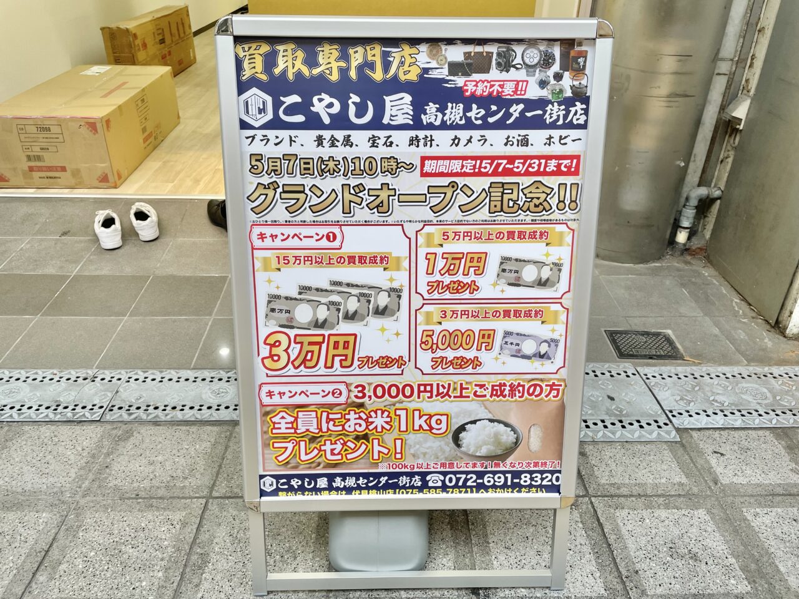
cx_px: 400
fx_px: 600
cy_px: 300
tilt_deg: -31.0
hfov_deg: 67.3
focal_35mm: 26
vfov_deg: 53.1
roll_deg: -0.1
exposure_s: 1/120
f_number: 1.6
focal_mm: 4.2
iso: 50
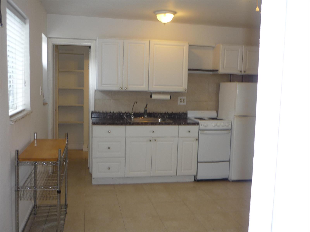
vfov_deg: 42.9
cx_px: 155
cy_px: 116
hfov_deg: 55.4
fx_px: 296
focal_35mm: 33
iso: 100
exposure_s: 1/30
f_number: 2.8
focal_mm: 5.5
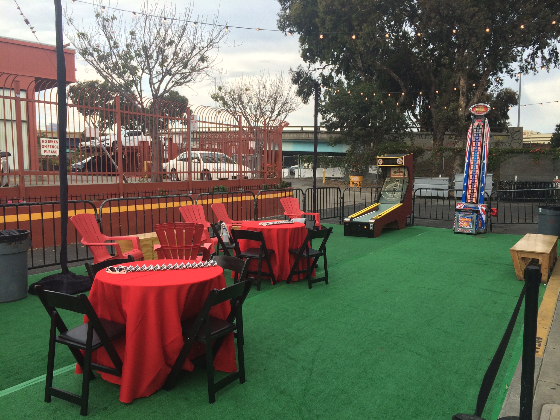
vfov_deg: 46.8
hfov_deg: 60.0
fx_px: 485
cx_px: 280
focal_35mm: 30
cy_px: 210
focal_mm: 4.12
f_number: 2.2
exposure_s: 1/224
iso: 32
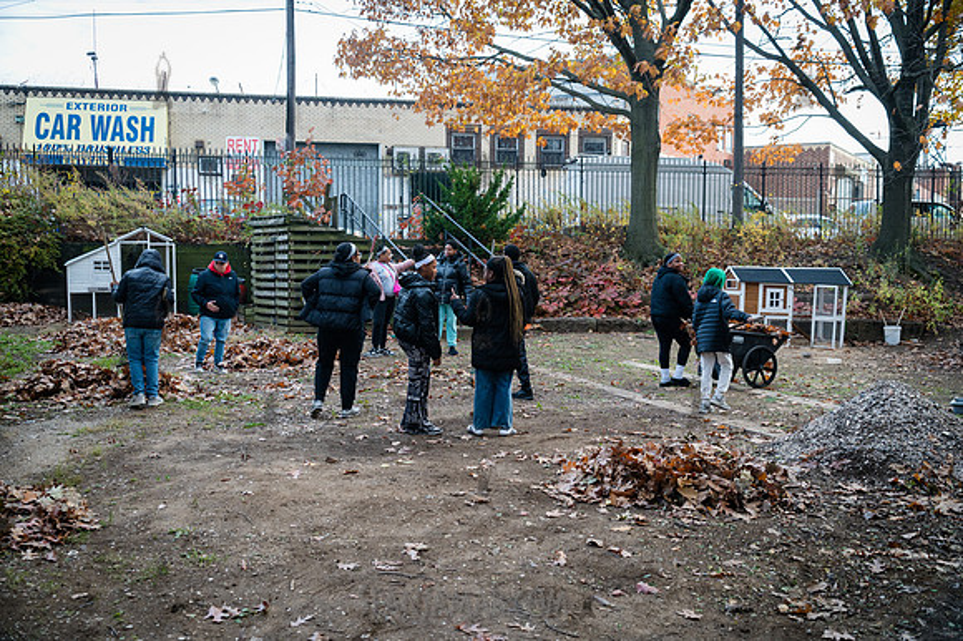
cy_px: 320
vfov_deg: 37.8
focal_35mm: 35
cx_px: 482
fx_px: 936
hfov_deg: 54.5
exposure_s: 1/500
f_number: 4
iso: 1000
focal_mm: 35
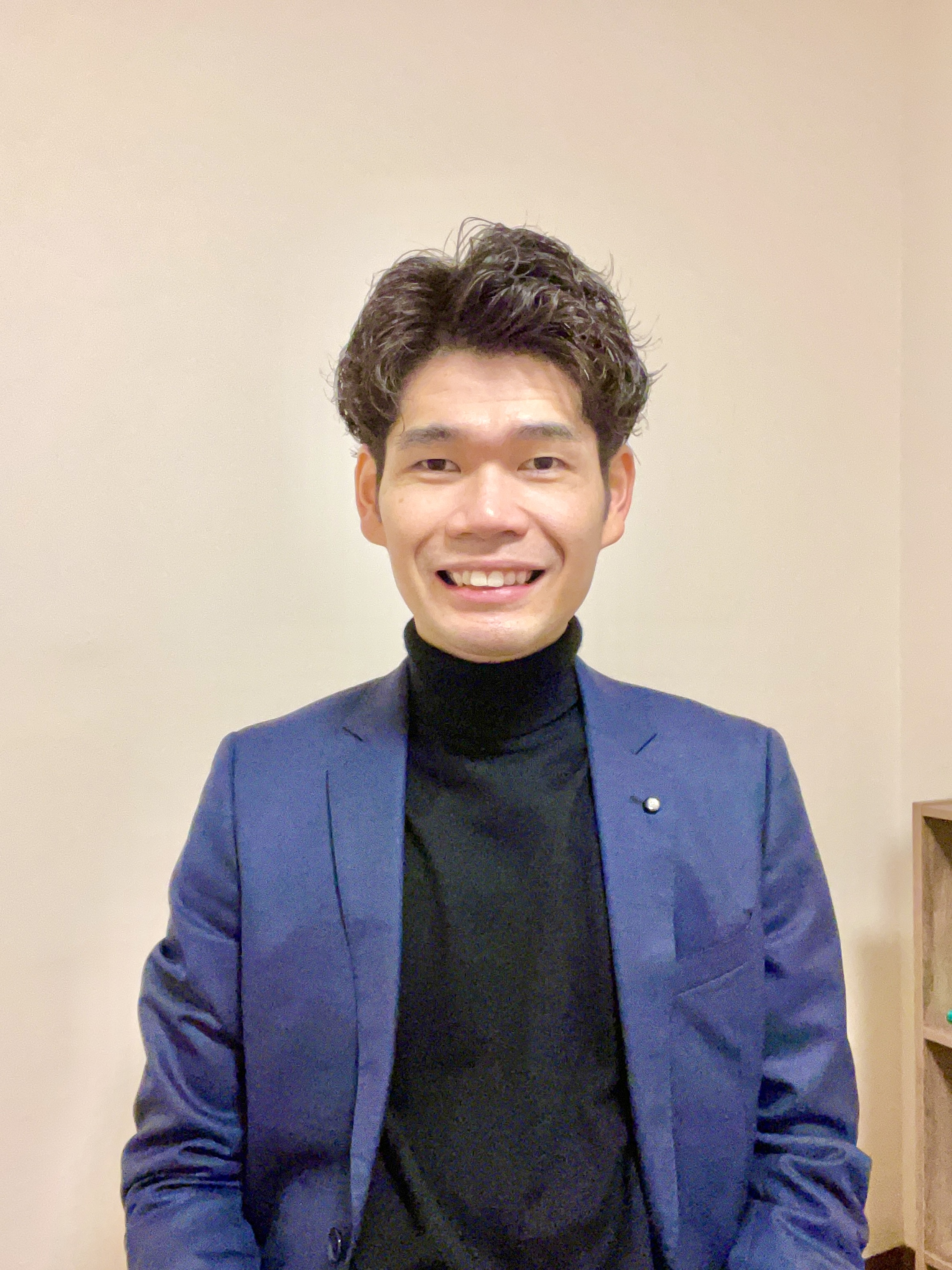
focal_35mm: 30
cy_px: 635
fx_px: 1100
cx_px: 476
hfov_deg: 46.8
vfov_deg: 60.0
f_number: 2.2
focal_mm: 2.71
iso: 400
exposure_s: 1/33
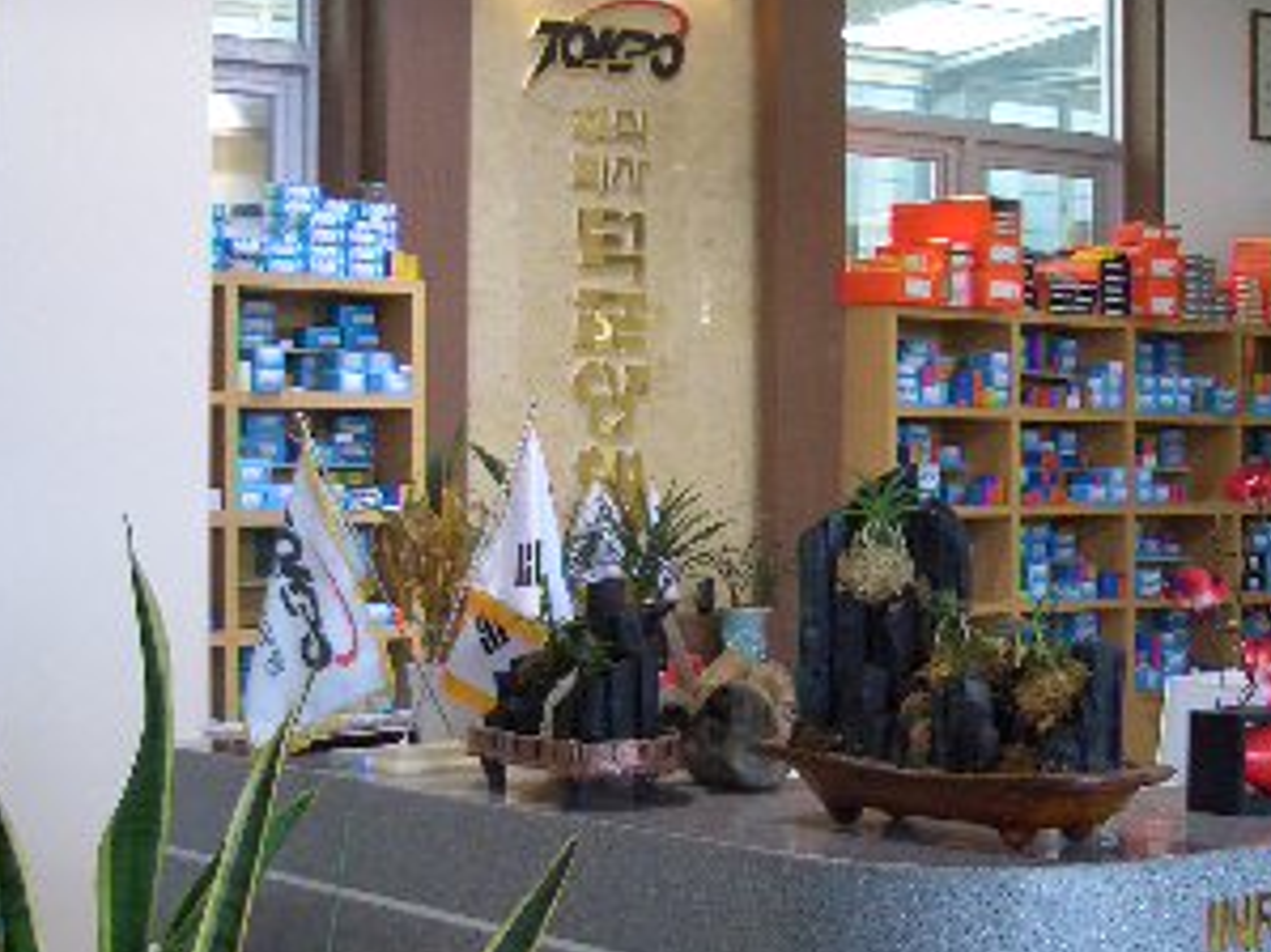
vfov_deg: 19.6
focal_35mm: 75
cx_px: 931
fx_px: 2753
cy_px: 510
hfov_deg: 25.7
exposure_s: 1/30
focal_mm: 5.8
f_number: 2.6
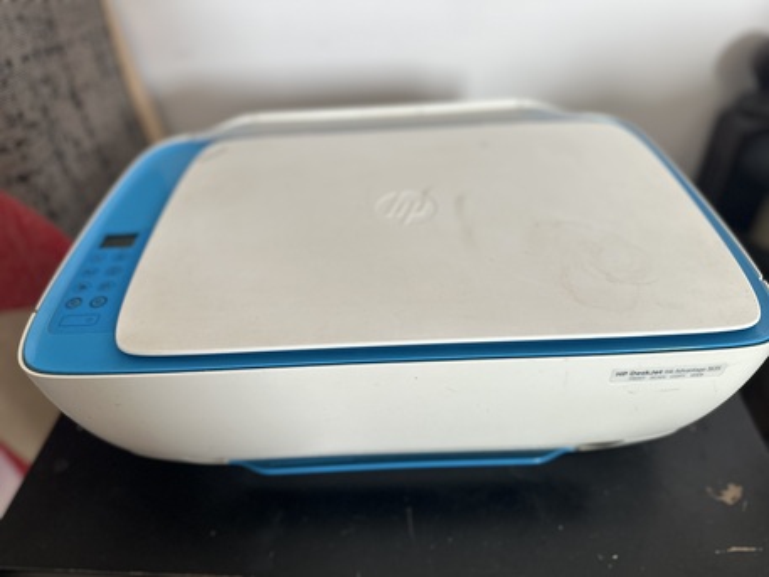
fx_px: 533
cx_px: 384
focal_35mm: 24
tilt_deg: -42.4
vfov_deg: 56.8
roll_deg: +3.3
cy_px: 288
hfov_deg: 71.6
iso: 160
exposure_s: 1/100
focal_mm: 6.86
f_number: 1.78
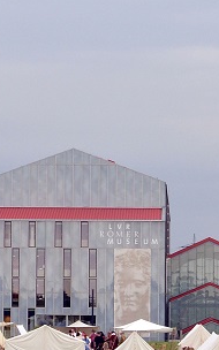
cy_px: 294
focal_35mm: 144
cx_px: 186
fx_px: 1375
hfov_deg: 9.1
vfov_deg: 14.4
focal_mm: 28
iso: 720
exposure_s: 1/100
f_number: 8
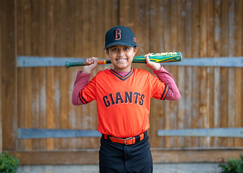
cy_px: 79
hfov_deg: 31.9
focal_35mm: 62
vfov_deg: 23.1
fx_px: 425
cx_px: 122
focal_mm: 50
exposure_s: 1/640
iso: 500
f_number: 1.2
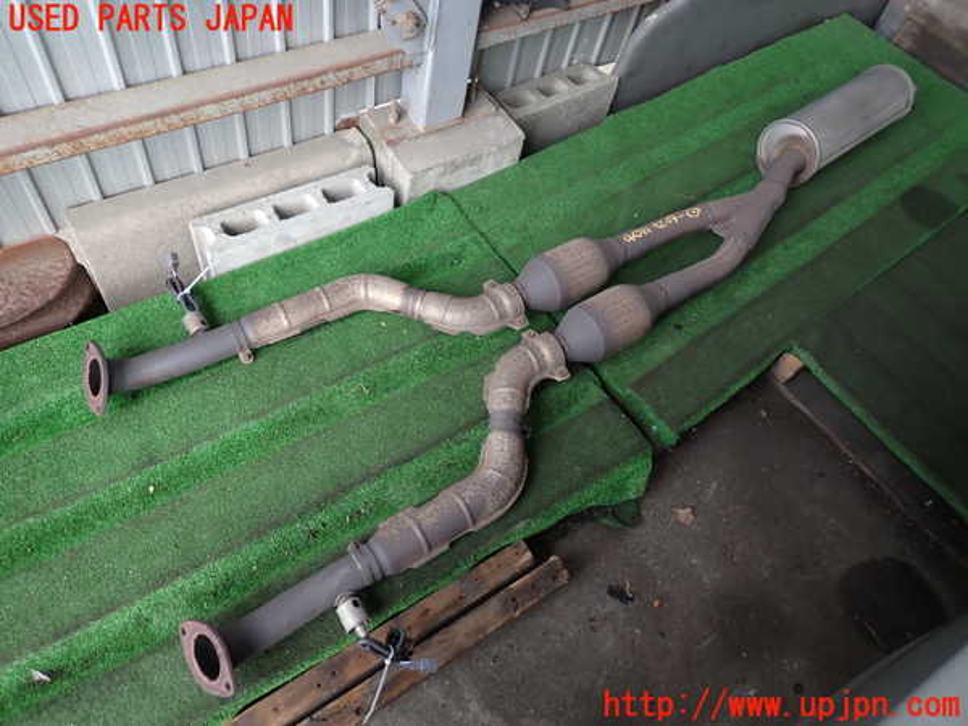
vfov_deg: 54.9
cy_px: 363
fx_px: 699
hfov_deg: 69.4
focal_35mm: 25
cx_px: 484
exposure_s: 1/100
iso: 100
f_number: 2
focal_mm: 4.5
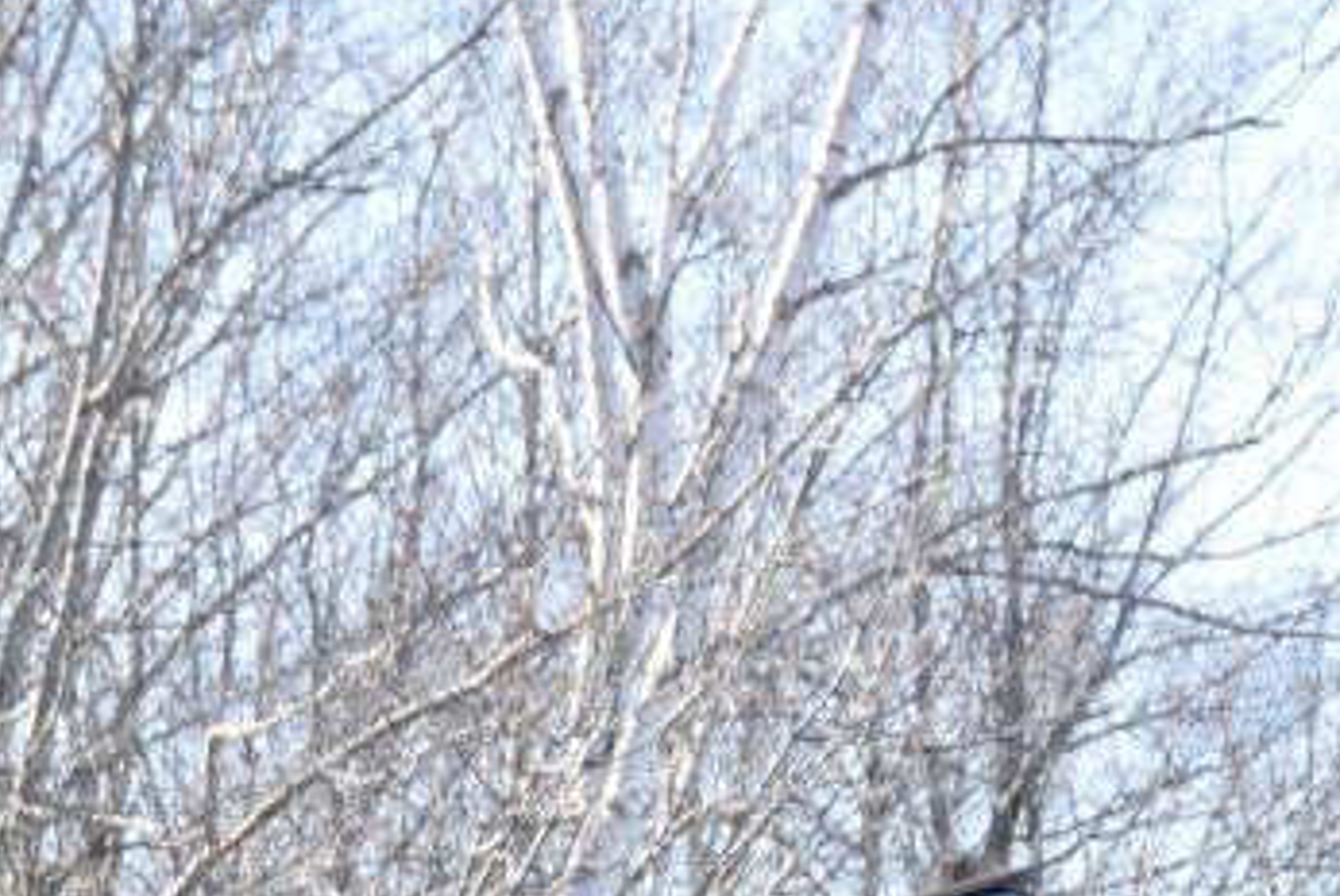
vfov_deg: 3.2
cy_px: 1881
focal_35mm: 421
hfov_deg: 4.9
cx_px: -259
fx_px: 15689
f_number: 8
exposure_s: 1/250
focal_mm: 65
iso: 280
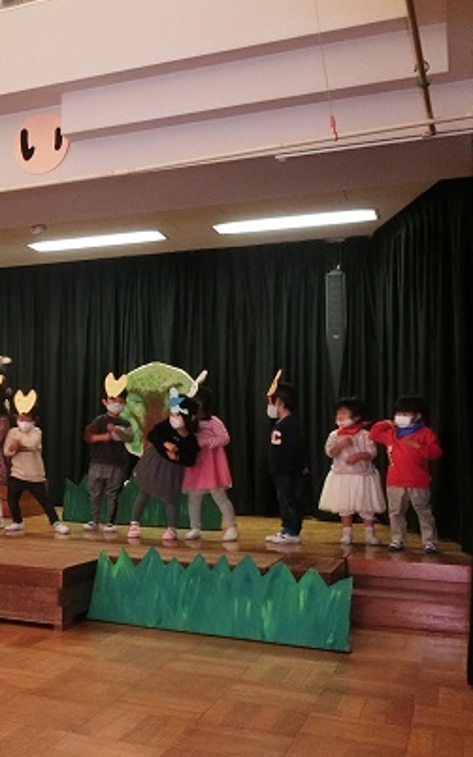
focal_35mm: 42
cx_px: -28
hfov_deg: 28.2
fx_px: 867
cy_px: 384
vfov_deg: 47.2
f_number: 3.7
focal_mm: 5.2
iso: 400
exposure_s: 1/15
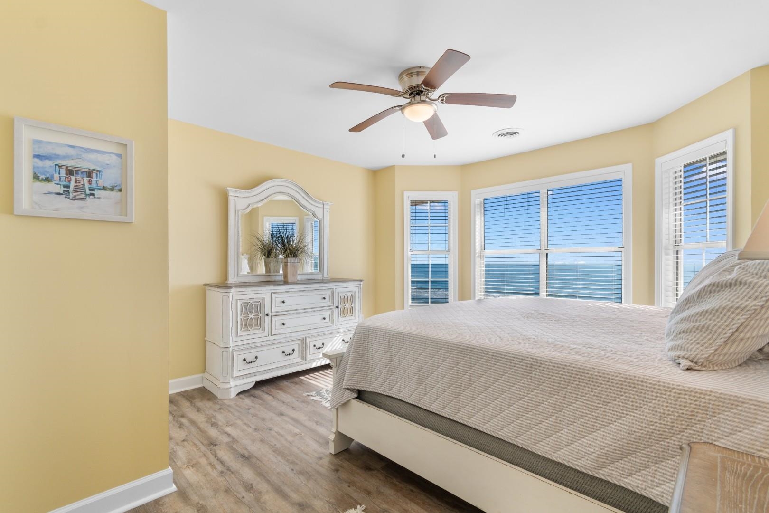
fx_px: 320
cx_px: 384
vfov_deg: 77.3
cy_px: 256
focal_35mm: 15
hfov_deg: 100.4
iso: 100
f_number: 4.8
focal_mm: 10
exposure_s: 1/100
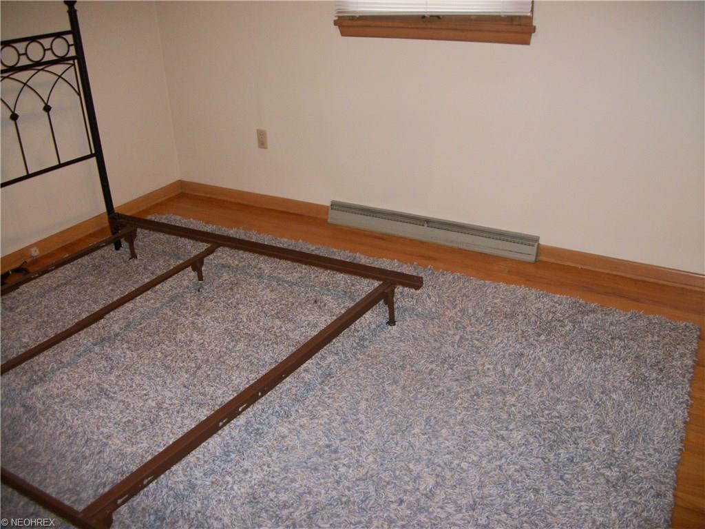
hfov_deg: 56.8
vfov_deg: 44.2
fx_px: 652
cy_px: 264
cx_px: 352
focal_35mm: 32
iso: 160
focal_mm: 5.7
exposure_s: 1/30
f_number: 2.9
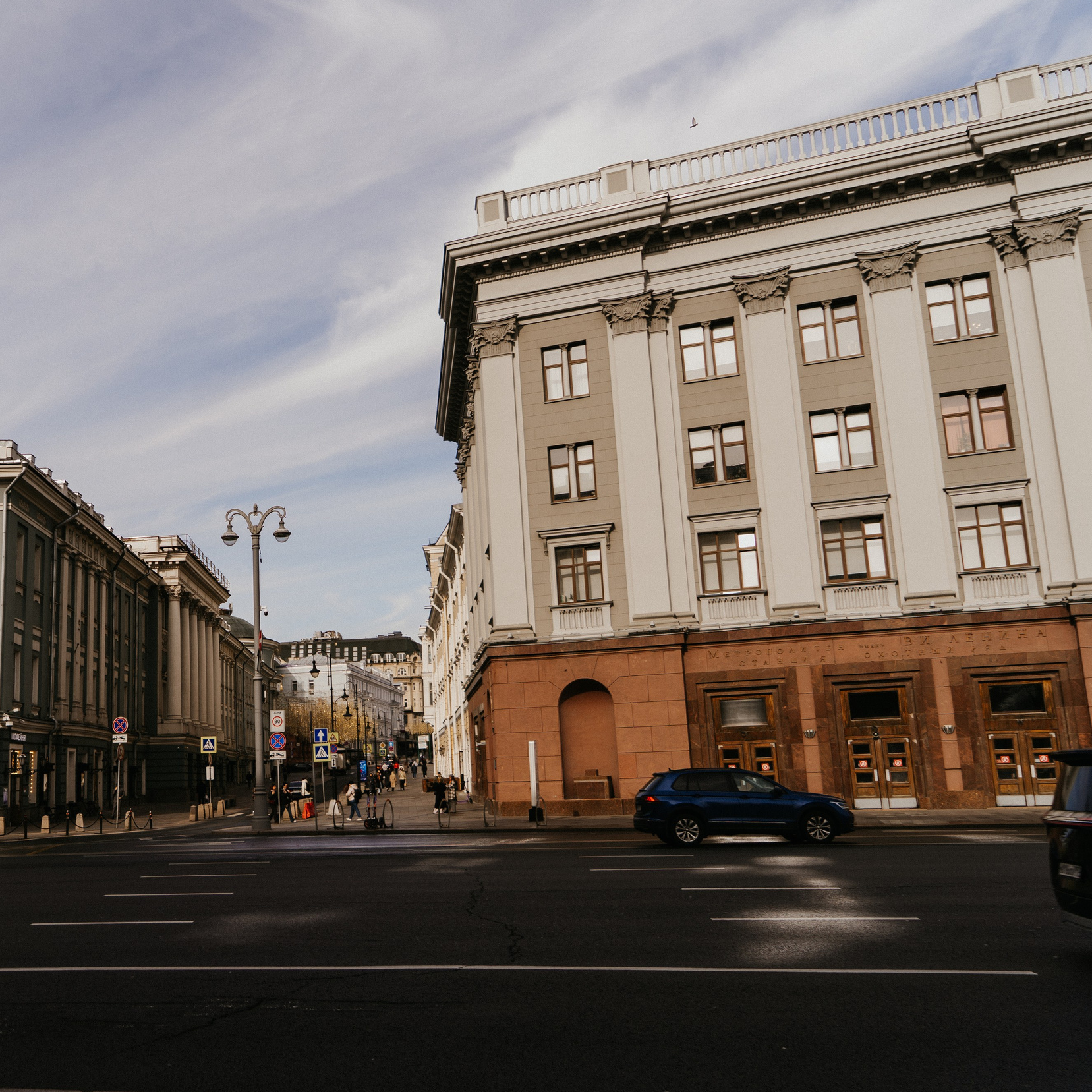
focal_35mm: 33
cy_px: 553
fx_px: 1178
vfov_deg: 49.7
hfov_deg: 47.6
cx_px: 250
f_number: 4
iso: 100
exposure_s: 1/500
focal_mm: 24
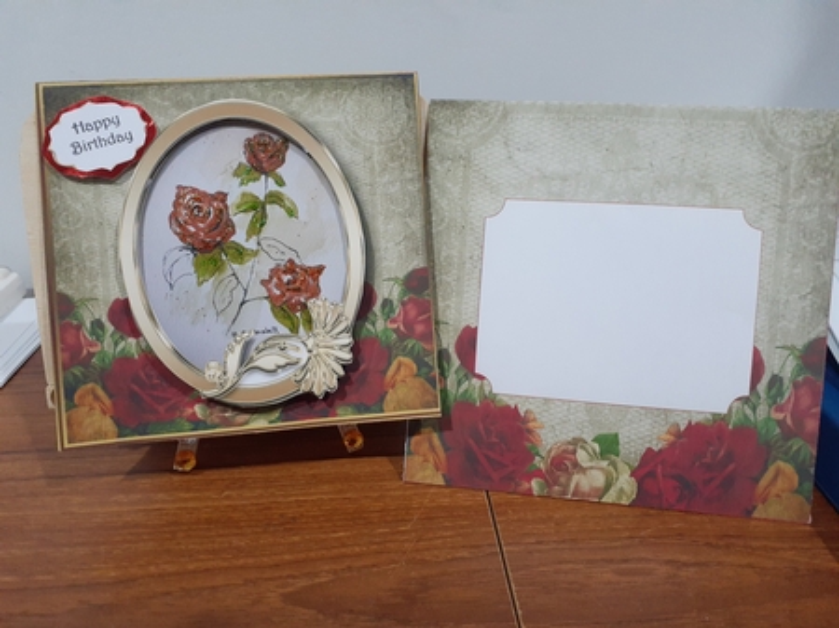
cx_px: 420
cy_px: 314
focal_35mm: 27
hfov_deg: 65.4
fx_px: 654
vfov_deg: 51.3
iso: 320
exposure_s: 1/50
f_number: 1.9
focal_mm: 3.6
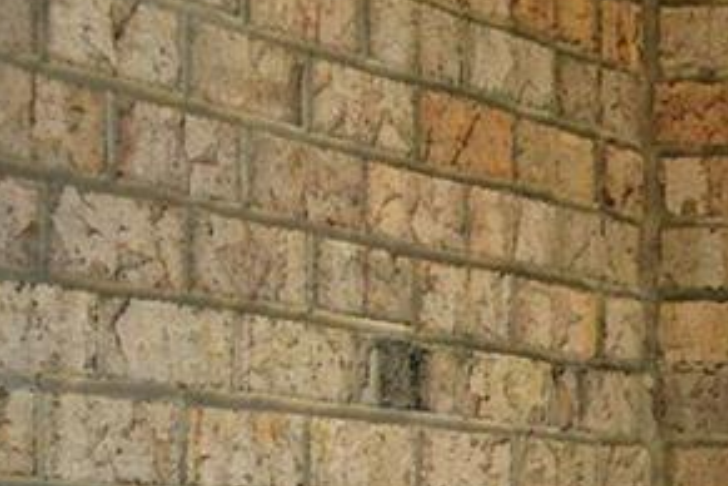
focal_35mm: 155
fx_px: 3134
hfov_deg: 12.7
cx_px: 1051
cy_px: 668
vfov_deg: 8.7
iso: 100
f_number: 2.8
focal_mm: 8.4
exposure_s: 1/125
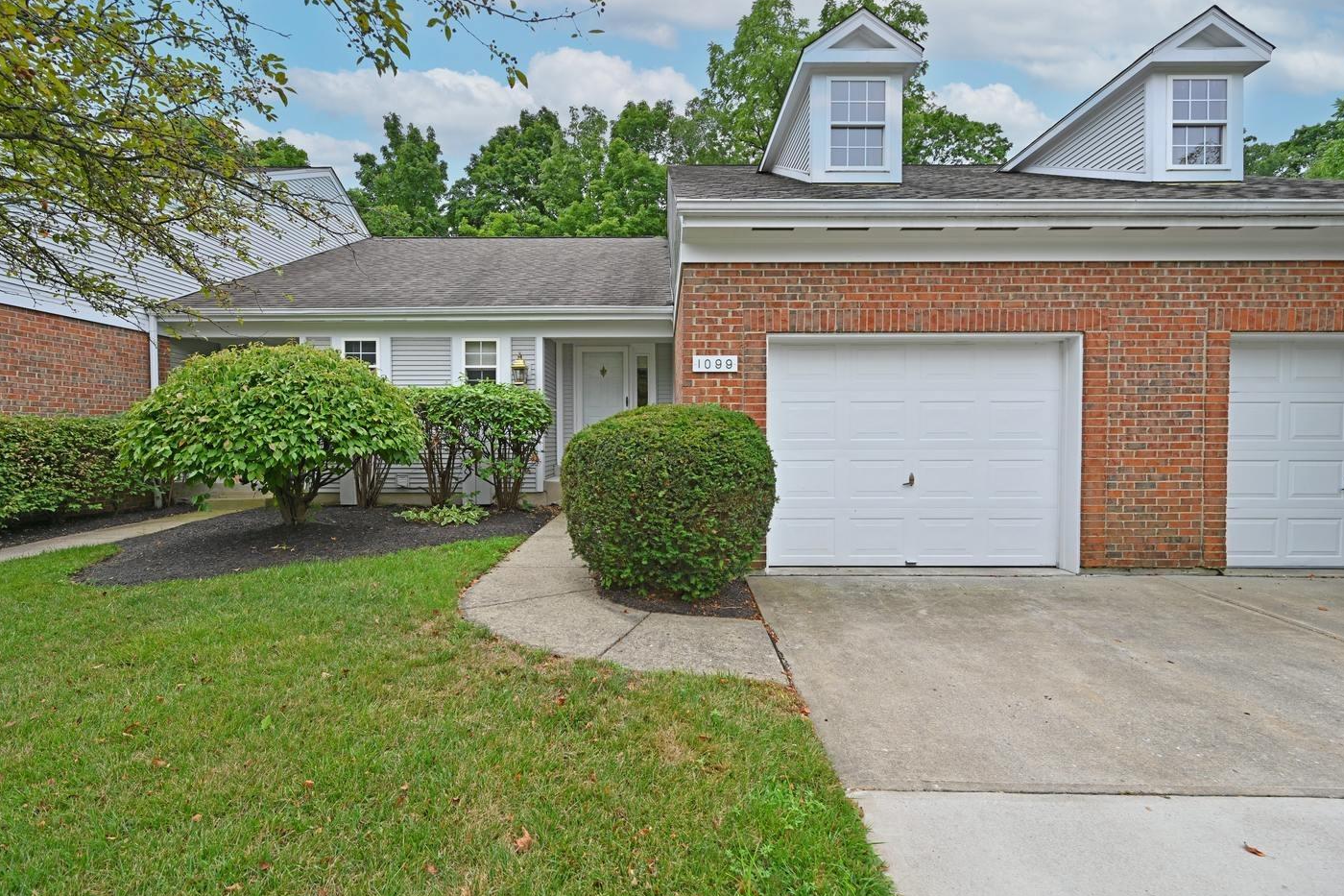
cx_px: 657
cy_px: 448
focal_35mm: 15
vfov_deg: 77.3
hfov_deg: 100.4
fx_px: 560
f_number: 6.3
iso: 100
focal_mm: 14
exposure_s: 1/250
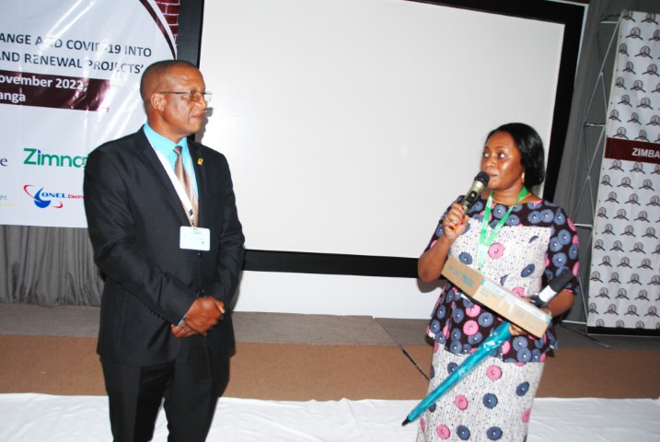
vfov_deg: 43.7
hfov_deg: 61.9
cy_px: 221
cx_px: 330
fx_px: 551
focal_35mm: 30
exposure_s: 1/60
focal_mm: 20
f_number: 3.8
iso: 200
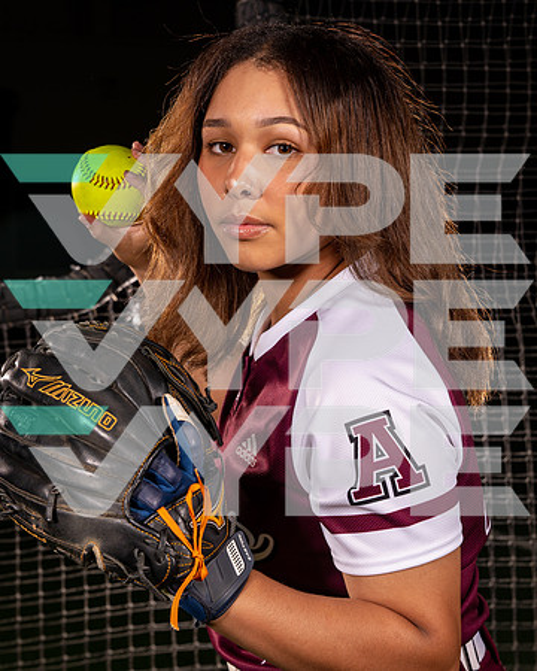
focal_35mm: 84
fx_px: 1678
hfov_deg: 18.2
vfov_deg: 22.6
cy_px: 336
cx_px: 307
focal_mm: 60
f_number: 8
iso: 100
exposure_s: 1/125
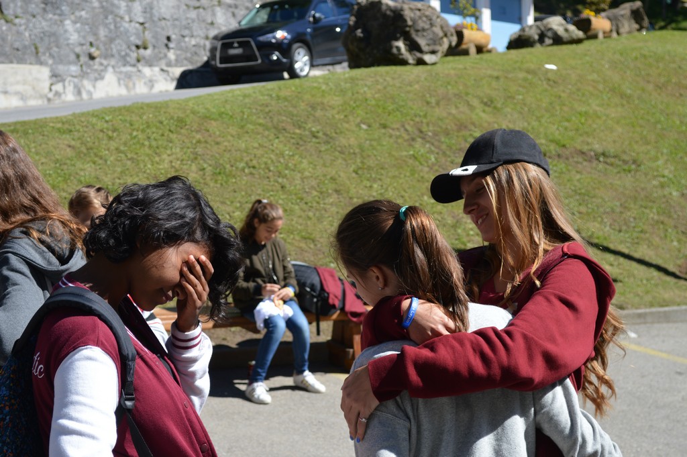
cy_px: 228
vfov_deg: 18.9
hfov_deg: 28.1
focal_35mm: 72
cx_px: 344
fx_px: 1373
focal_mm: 48
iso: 100
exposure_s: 1/250
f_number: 6.3
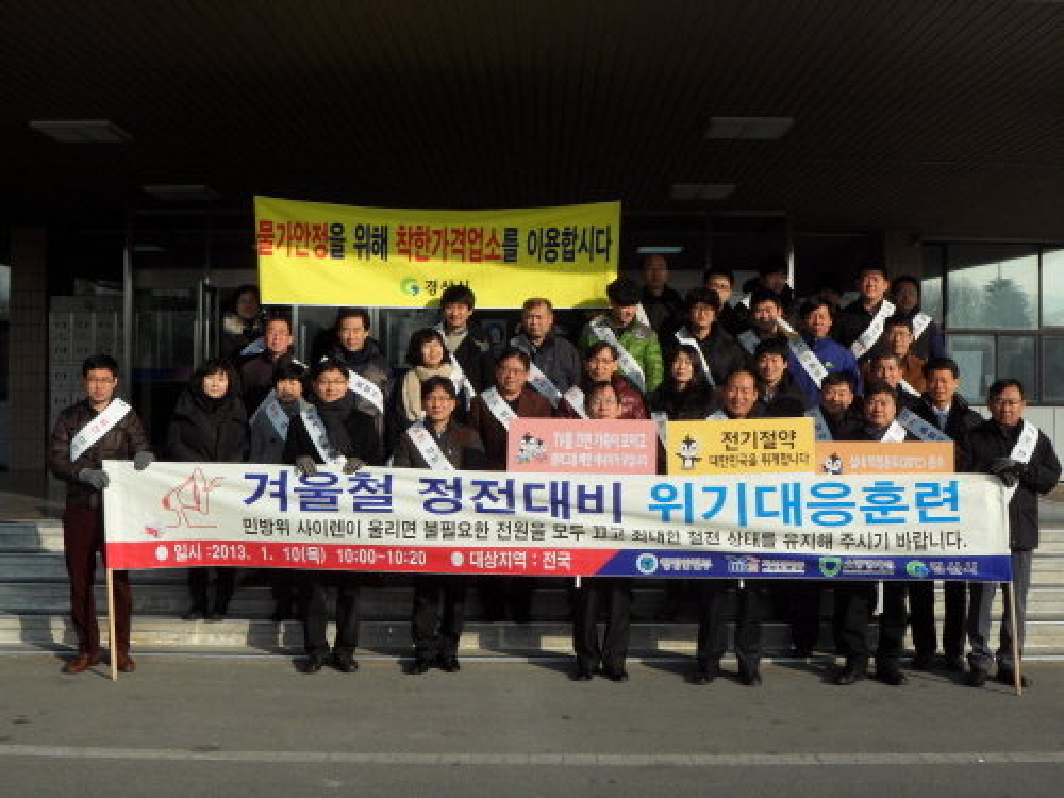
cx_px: 532
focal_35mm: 44
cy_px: 399
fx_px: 1352
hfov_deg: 42.9
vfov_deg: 32.9
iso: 80
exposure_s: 1/750
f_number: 4.5
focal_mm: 7.8
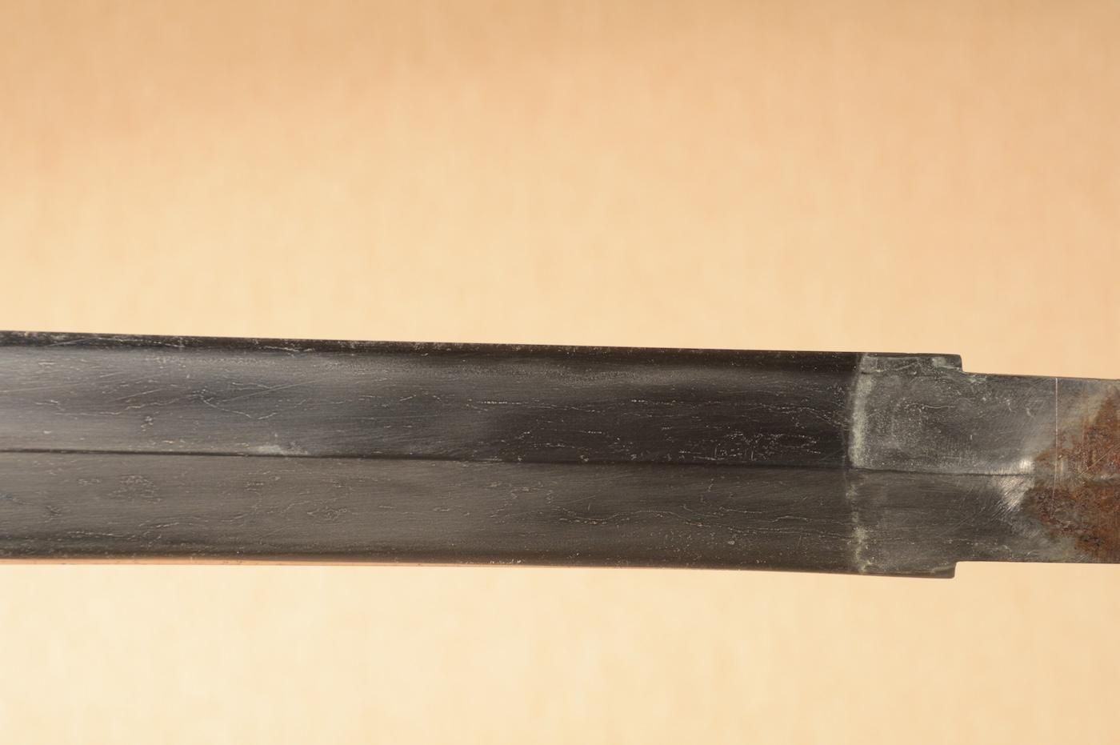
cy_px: 372
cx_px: 560
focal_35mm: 128
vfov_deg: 10.7
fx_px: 3963
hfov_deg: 16.1
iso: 400
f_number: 11
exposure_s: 1/1.6
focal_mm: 85
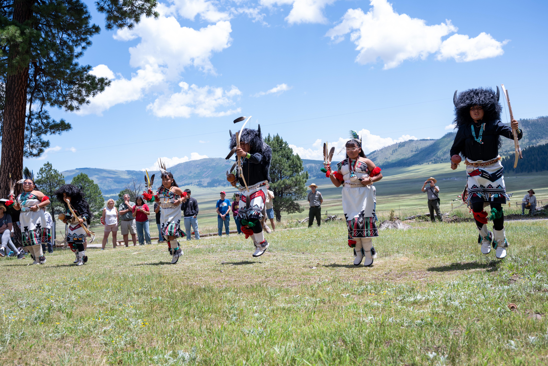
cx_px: 274
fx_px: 609
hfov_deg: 48.5
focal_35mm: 40
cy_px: 183
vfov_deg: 33.4
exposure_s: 1/250
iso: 80
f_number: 5
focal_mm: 40
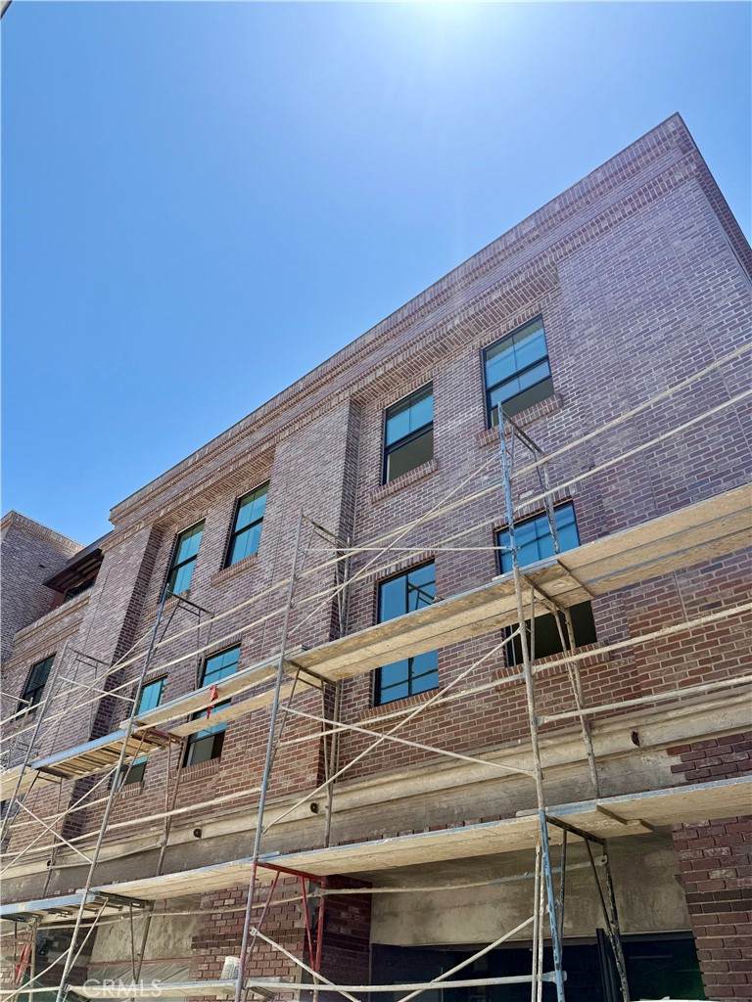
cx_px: 376
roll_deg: -3.4
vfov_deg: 71.6
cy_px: 501
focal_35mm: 24
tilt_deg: +38.9
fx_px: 695
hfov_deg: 56.8
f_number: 1.78
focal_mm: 6.76
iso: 80
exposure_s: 1/4167
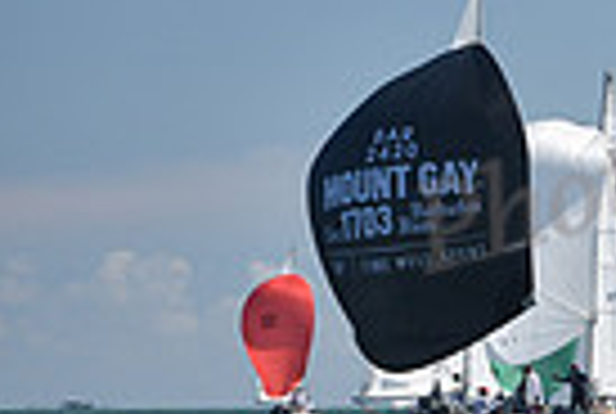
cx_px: 1286
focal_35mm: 401
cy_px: 326
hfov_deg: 5.0
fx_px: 6876
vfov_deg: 3.4
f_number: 5
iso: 250
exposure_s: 1/1250
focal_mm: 95
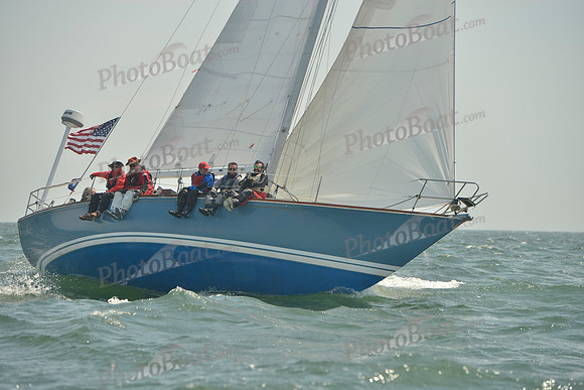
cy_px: 195
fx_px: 2921
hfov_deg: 11.4
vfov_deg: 7.6
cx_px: 292
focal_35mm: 180
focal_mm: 180
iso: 200
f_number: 6.3
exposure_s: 1/1250
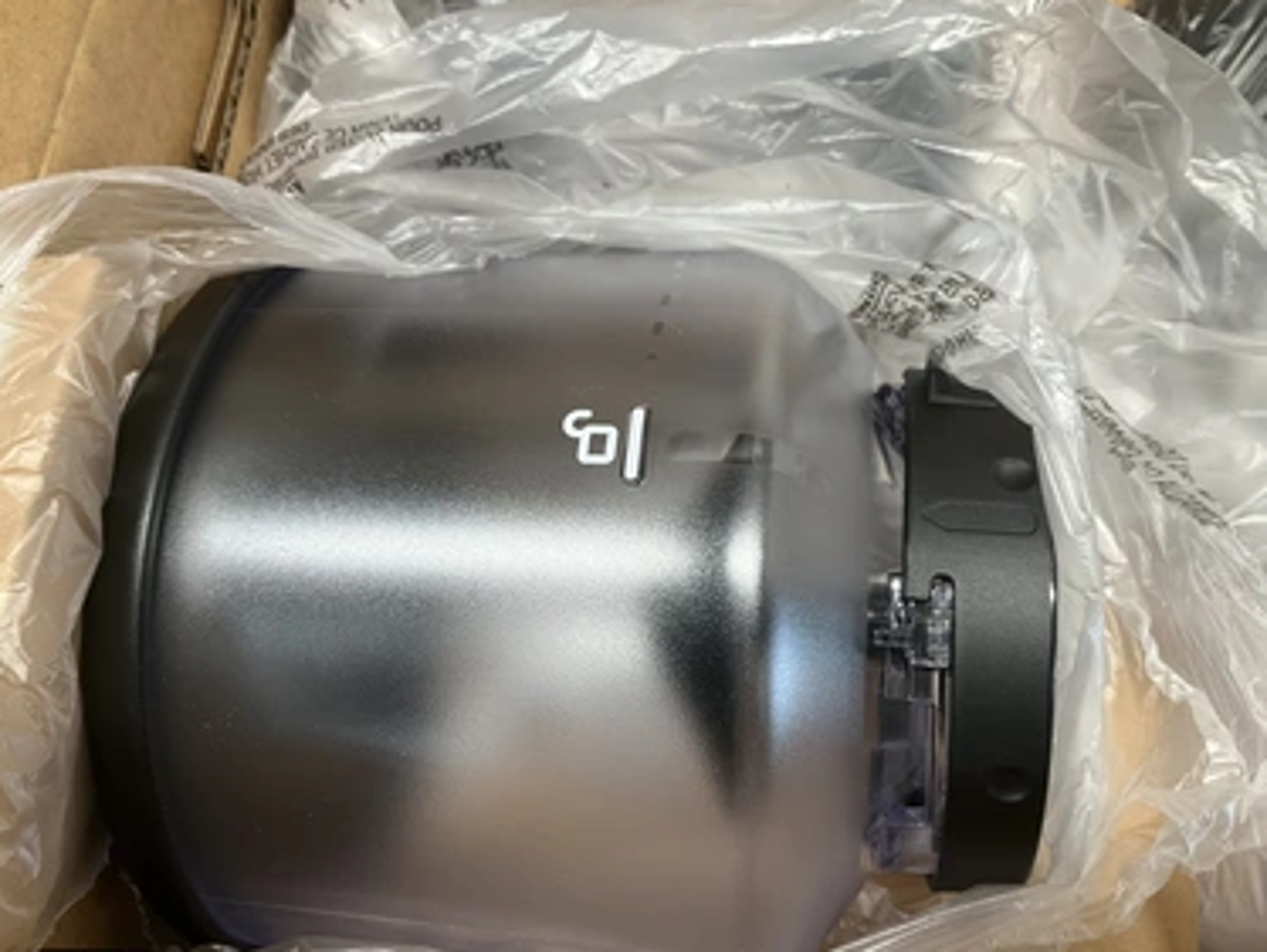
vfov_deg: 45.5
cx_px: 603
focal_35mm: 31
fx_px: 1135
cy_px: 488
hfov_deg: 58.3
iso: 40
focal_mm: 3
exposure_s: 1/60
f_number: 1.8
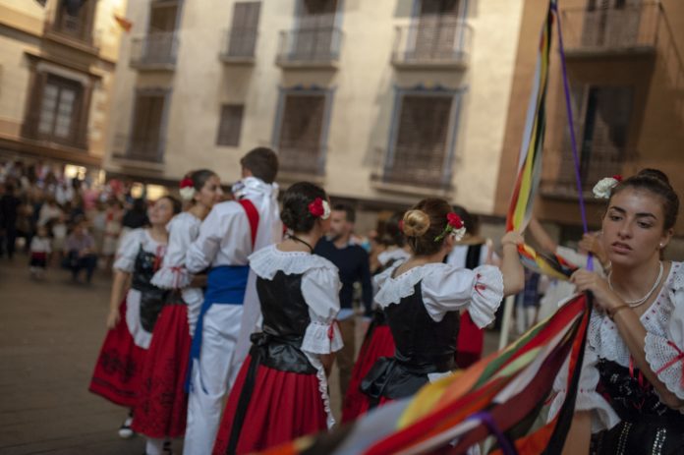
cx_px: 342
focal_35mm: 35
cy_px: 228
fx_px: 665
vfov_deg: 37.8
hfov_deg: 54.5
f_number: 1.8
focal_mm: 35
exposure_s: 1/40
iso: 1600
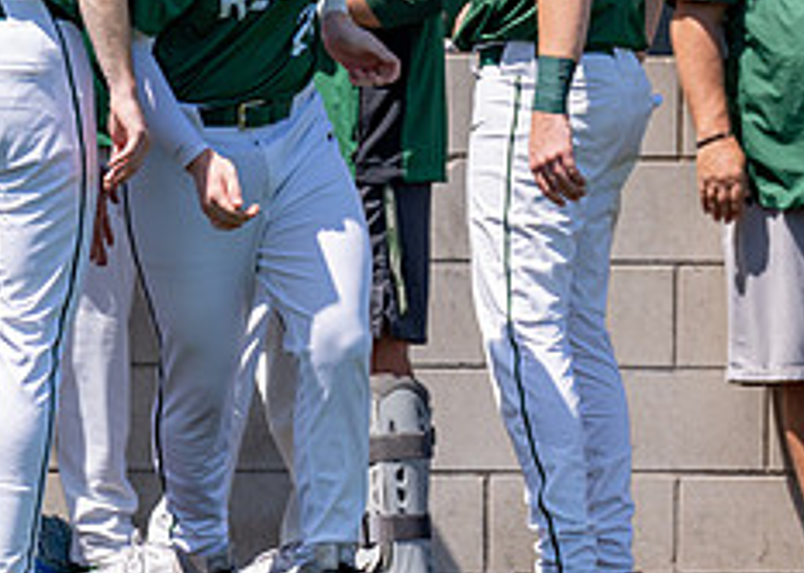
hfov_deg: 3.1
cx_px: 415
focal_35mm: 650
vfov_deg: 2.2
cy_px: 106
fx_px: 14829
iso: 100
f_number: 2.8
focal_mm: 200
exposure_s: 1/2000
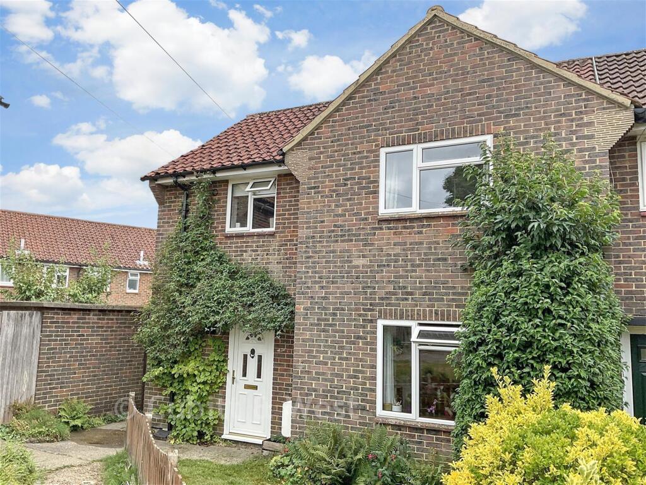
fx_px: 541
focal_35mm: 29
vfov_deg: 48.2
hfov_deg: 61.7
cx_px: 323
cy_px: 242
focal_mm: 3
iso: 16
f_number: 1.8
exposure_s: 1/560
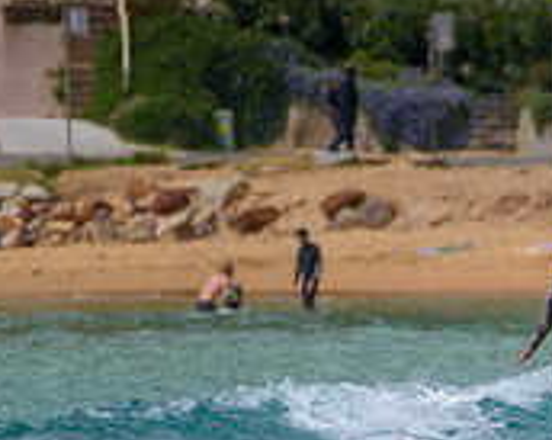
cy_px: 448
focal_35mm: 1942
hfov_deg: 1.0
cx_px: 702
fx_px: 31673
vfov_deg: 0.8
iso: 140
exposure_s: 1/2000
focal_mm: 500
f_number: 5.6
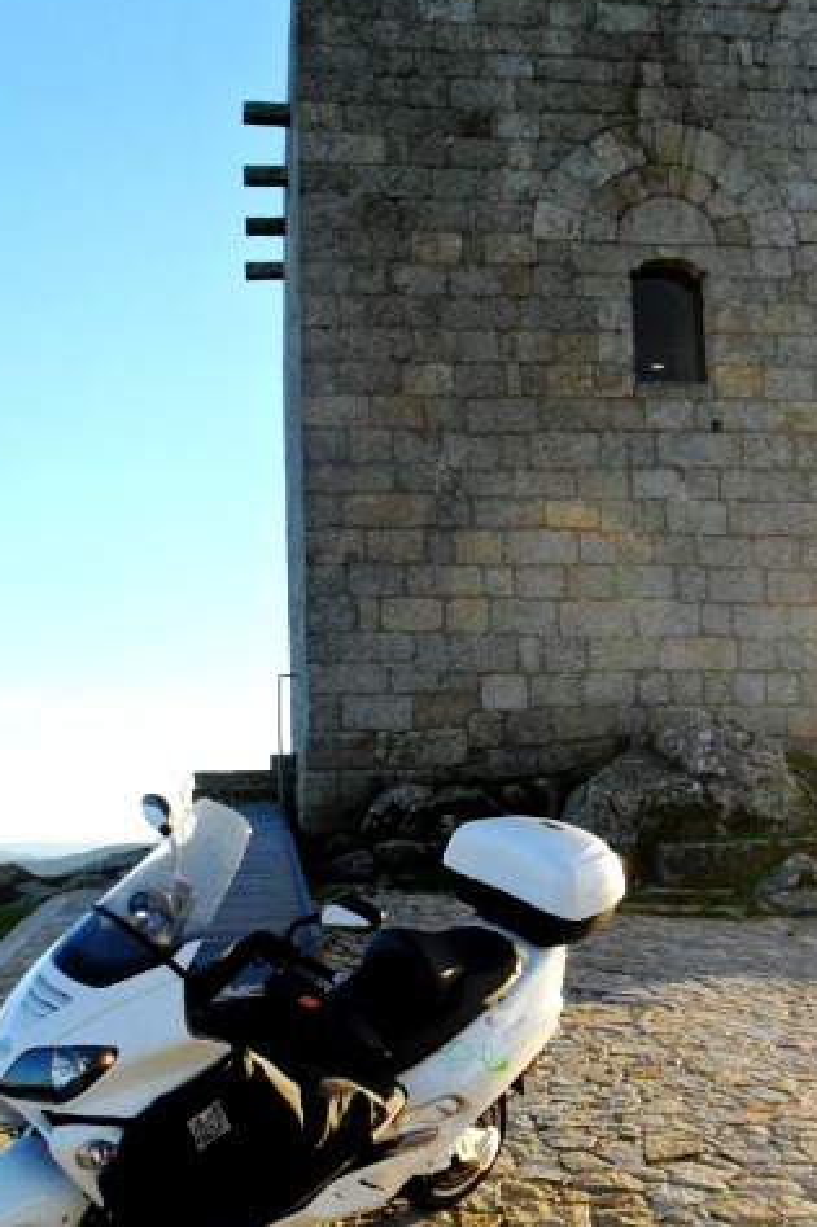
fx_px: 1294
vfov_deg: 50.7
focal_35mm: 38
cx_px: 456
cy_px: 625
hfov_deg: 35.0
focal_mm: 4.9
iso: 100
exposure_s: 1/350
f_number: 3.5
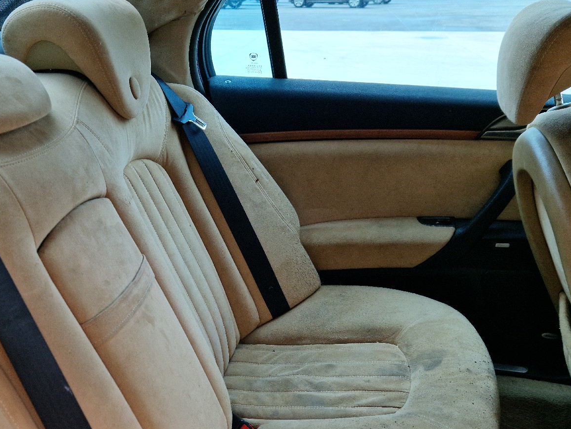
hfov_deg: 48.3
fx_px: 627
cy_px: 321
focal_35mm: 38
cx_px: 198
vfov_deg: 36.9
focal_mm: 5.4
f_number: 1.8
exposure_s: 1/133
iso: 50
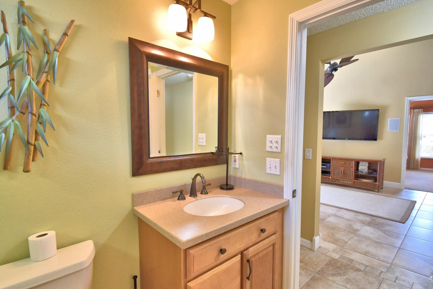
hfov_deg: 93.3
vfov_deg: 70.4
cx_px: 214
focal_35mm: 17
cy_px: 149
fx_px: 204
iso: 450
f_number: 4.5
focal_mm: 10
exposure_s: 1/30
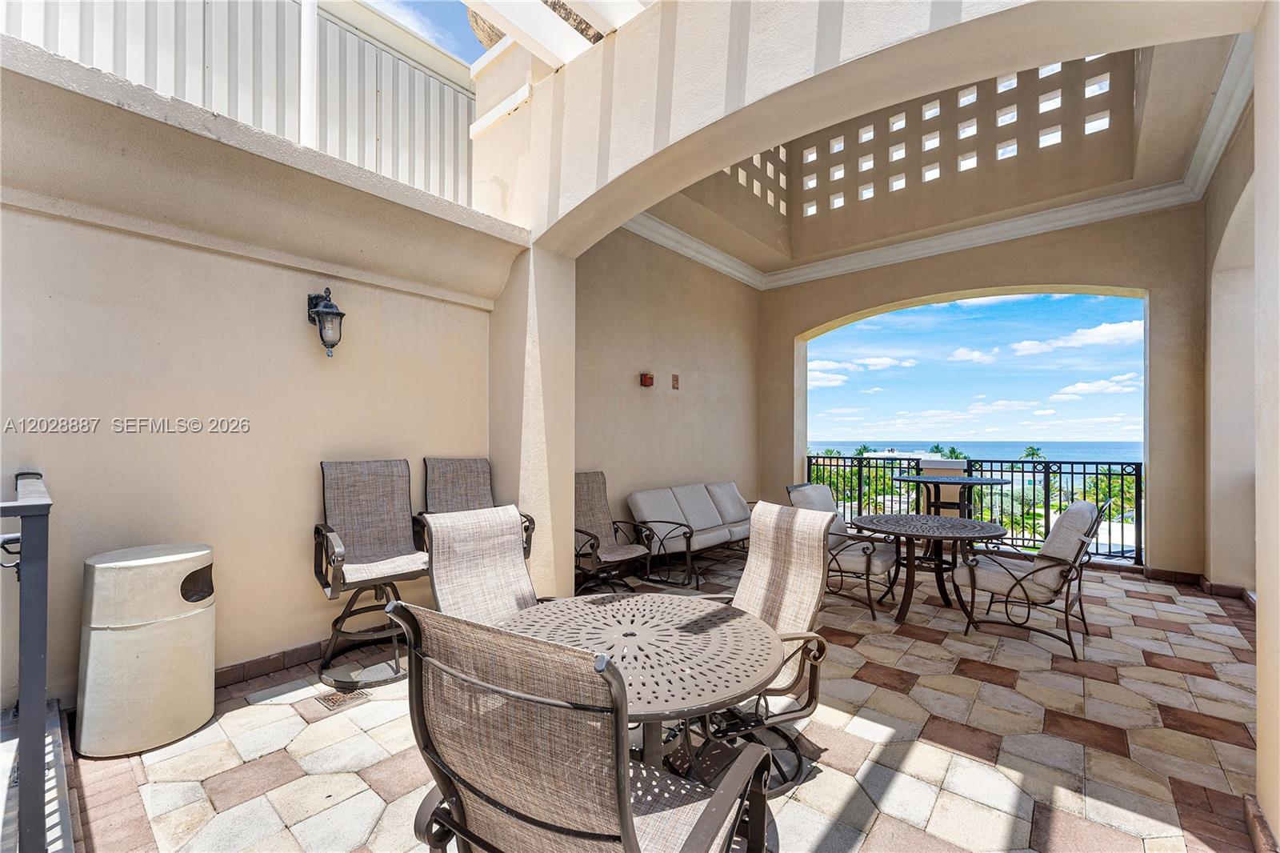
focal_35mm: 14
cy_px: 426
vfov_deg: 81.2
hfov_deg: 104.3
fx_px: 498
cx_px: 640
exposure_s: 1/320
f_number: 8
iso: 160
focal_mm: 14
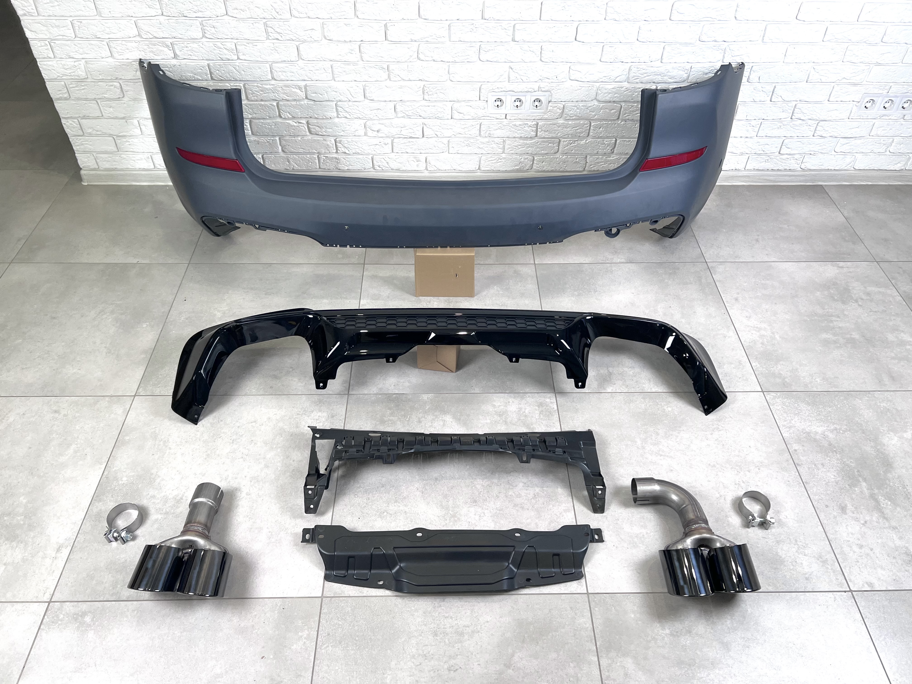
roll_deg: +0.2
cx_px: 456
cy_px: 342
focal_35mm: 26
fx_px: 685
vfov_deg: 53.1
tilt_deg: -44.4
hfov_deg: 67.3
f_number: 1.5
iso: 80
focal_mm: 5.7
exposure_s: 1/100
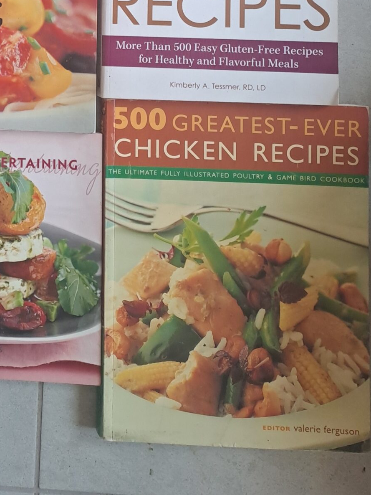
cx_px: -4
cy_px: -13
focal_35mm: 54
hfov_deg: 25.6
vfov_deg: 32.4
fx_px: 772
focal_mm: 4.65
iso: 160
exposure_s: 1/50
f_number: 1.8
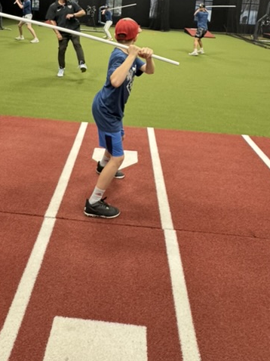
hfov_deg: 46.5
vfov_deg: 54.9
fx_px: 312
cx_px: 106
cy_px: 62
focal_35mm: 30
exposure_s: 1/120
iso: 320
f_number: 2.2
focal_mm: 2.22
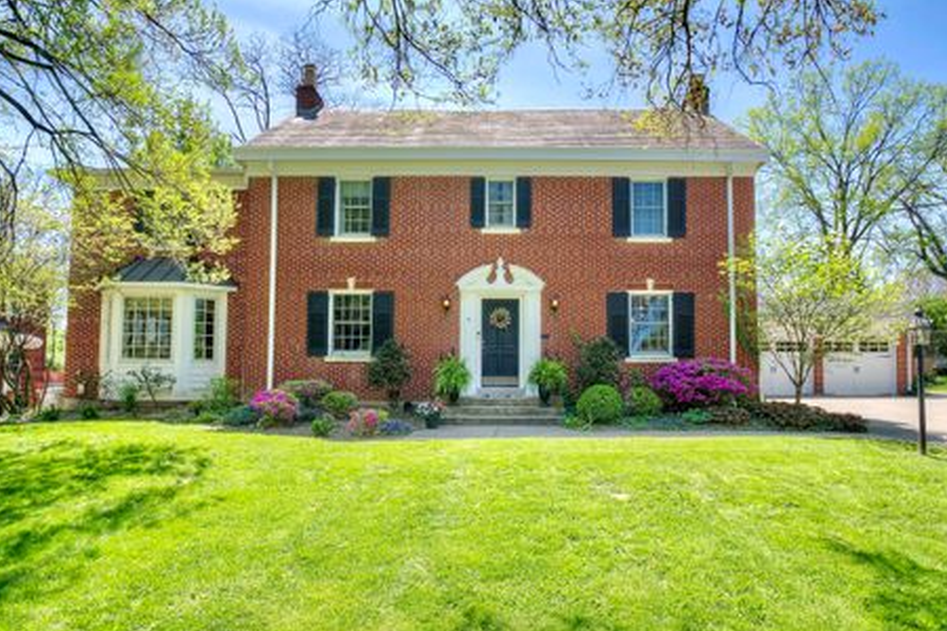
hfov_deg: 83.9
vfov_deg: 61.8
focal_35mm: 20
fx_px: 526
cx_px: 501
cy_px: 348
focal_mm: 12
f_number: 11
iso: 100
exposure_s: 1/60
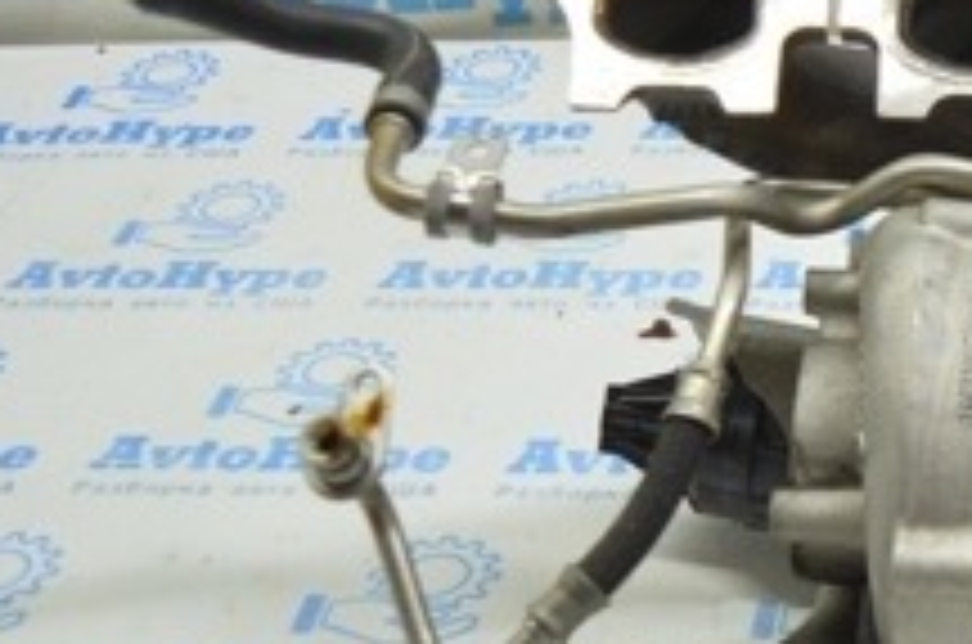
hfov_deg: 20.7
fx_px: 2518
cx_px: 1098
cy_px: 430
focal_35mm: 93
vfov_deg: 14.5
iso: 400
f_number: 3.8
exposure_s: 1/40
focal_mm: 21
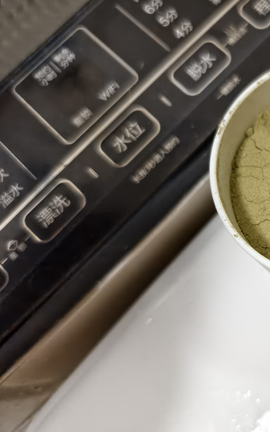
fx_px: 389
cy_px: 217
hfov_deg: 33.9
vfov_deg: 58.1
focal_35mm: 33
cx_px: 288
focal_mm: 5.6
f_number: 1.57
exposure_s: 1/453
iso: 3061
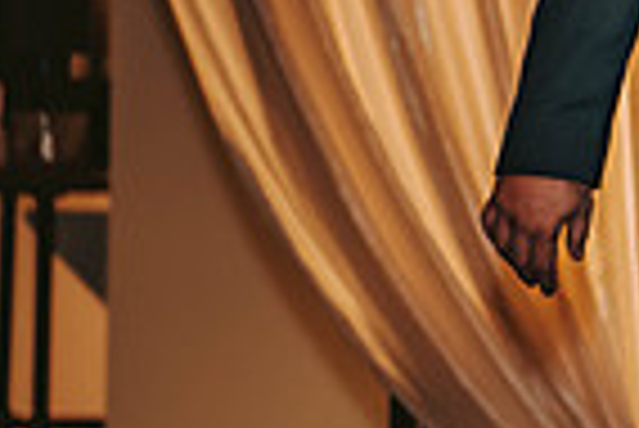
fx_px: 5437
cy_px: -43
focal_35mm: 306
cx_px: 1269
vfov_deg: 4.5
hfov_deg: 6.5
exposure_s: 1/100
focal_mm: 75
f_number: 3.2
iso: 1250
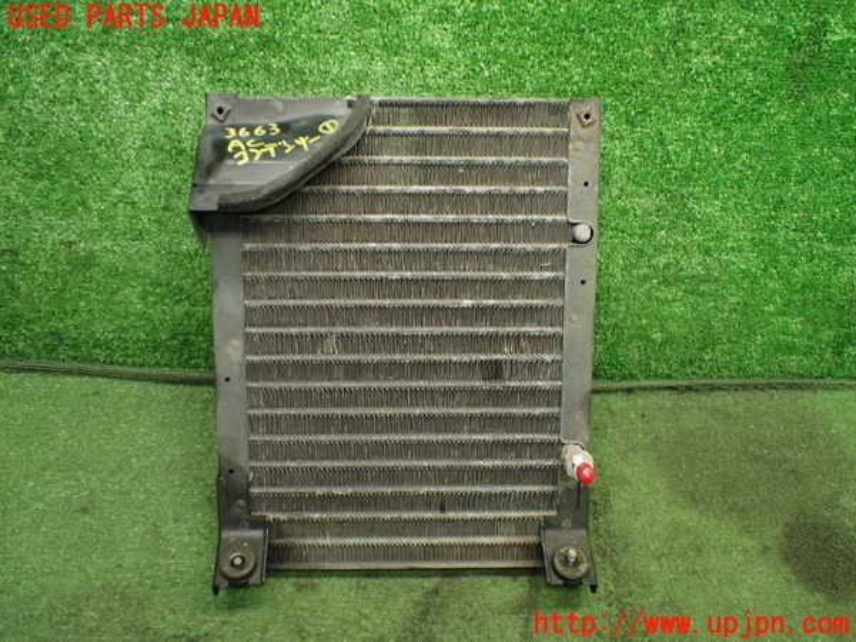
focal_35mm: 30
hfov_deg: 60.0
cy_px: 321
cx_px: 428
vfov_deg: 46.8
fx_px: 742
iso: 800
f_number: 2.3
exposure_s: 1/100
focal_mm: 5.4
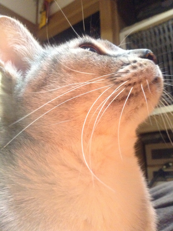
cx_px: 86
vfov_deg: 55.4
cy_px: 116
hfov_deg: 42.9
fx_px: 220
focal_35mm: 33
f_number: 2.4
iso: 400
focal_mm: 3.3
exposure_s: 1/15
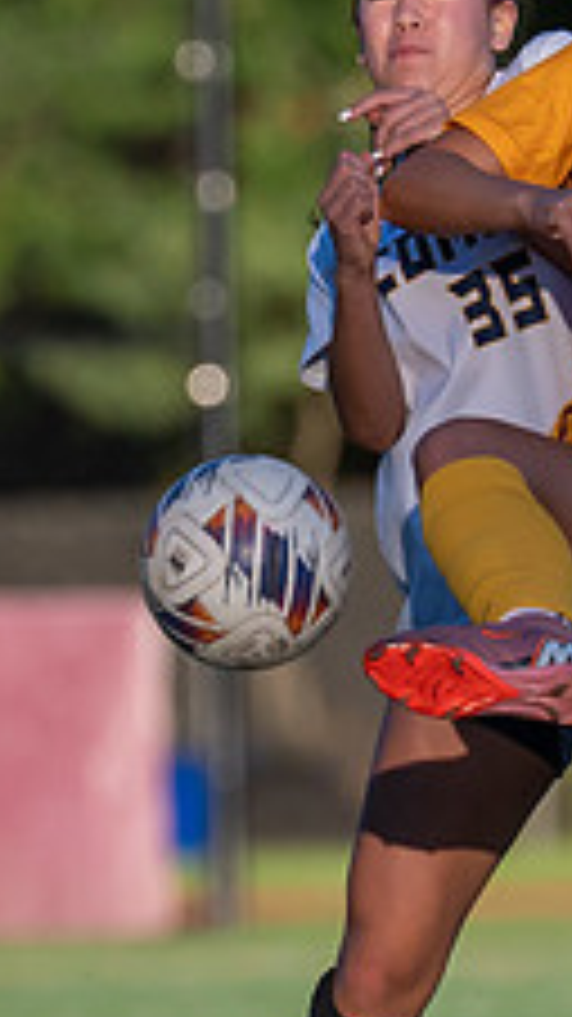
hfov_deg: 0.9
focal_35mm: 1350
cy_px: 548
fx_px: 36428
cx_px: 328
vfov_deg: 1.6
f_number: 2.8
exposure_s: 1/3200
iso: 220
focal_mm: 200
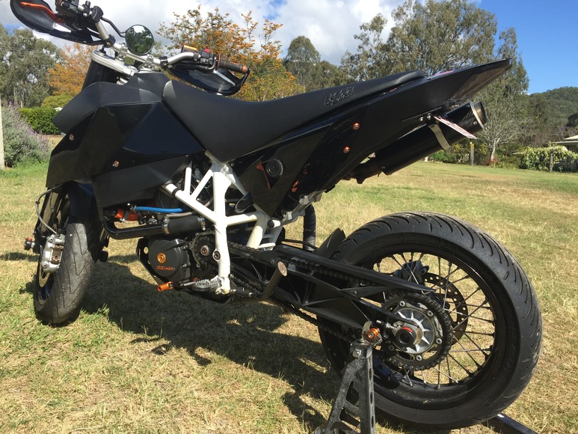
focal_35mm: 30
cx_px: 282
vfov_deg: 46.8
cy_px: 221
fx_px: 501
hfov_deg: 59.9
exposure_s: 1/1276
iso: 32
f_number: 2.2
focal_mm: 4.15
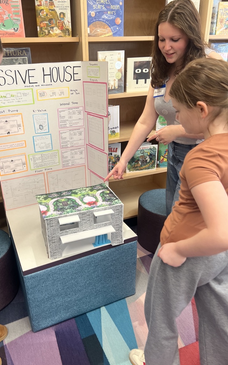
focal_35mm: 28
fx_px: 278
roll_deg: +4.2
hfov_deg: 44.3
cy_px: 182
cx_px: 90
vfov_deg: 66.5
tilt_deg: -23.1
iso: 80
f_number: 1.5
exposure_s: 1/60
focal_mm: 5.7
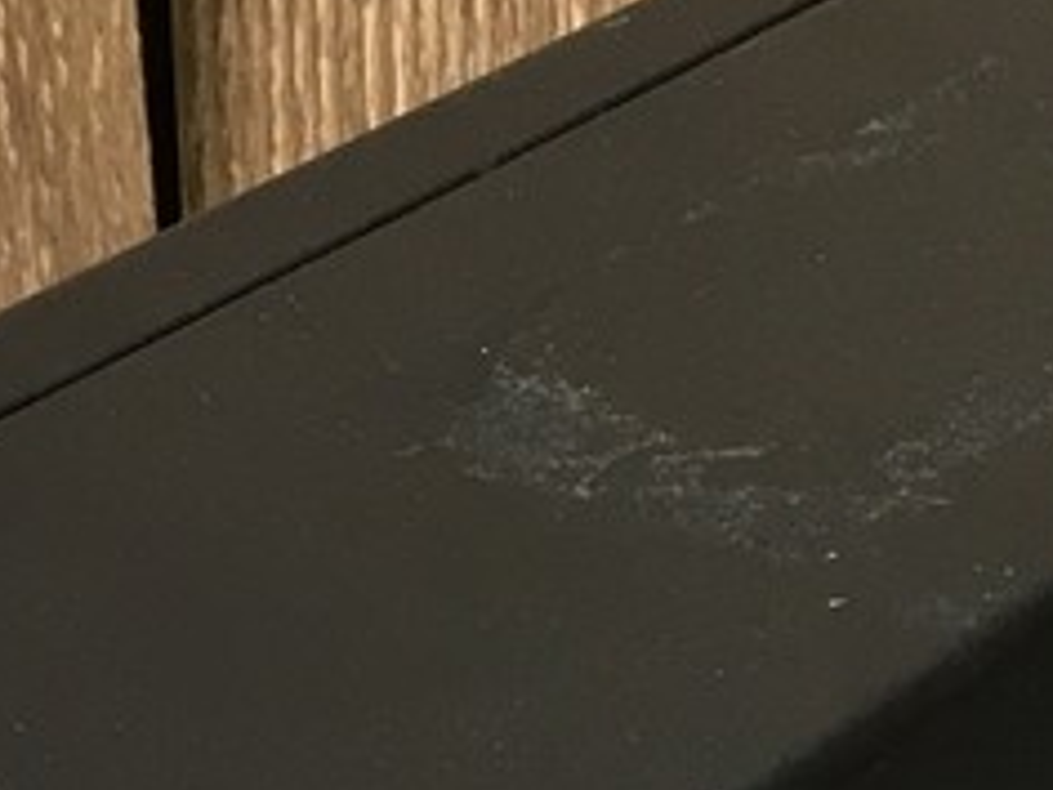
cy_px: 1933
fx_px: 5384
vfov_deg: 7.8
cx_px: 901
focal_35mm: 177
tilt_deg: -37.0
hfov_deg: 11.1
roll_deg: -1.6
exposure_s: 1/33
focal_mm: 4.15
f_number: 2.2
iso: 25
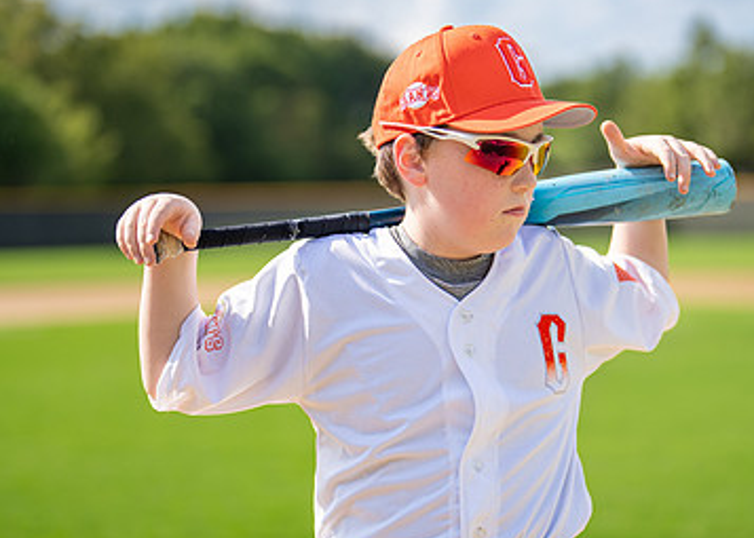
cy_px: 308
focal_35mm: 86
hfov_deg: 23.1
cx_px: 460
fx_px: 1842
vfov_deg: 16.6
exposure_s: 1/6400
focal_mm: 50
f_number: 1.2
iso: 100
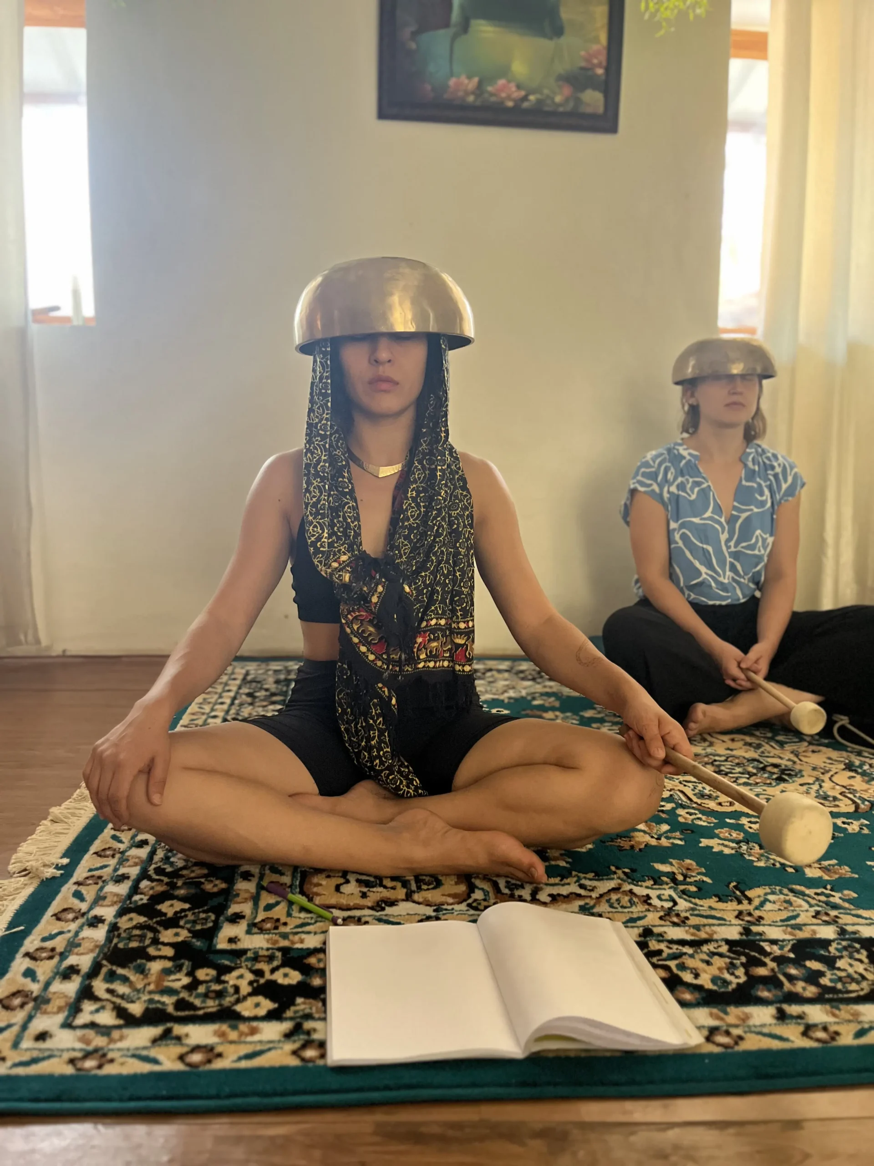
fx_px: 875
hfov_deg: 53.1
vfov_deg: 67.3
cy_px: 583
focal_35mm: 26
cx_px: 437
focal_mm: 5.1
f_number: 1.6
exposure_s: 1/60
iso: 500
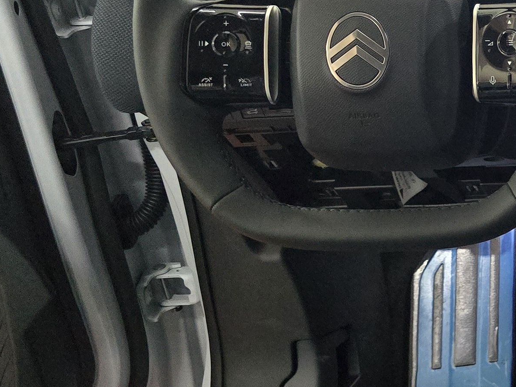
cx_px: 838
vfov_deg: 19.1
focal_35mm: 77
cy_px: 211
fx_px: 1148
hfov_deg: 20.5
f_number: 1.7
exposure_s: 1/100
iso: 2500
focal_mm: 6.3
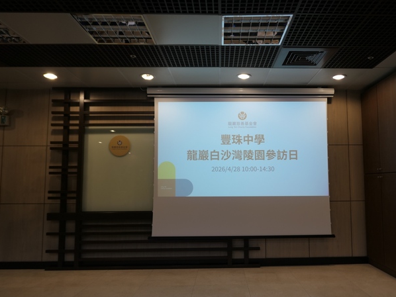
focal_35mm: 27
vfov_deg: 51.4
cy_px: 154
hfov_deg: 64.9
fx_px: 309
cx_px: 230
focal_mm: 8.8
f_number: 2
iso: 125
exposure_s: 1/125
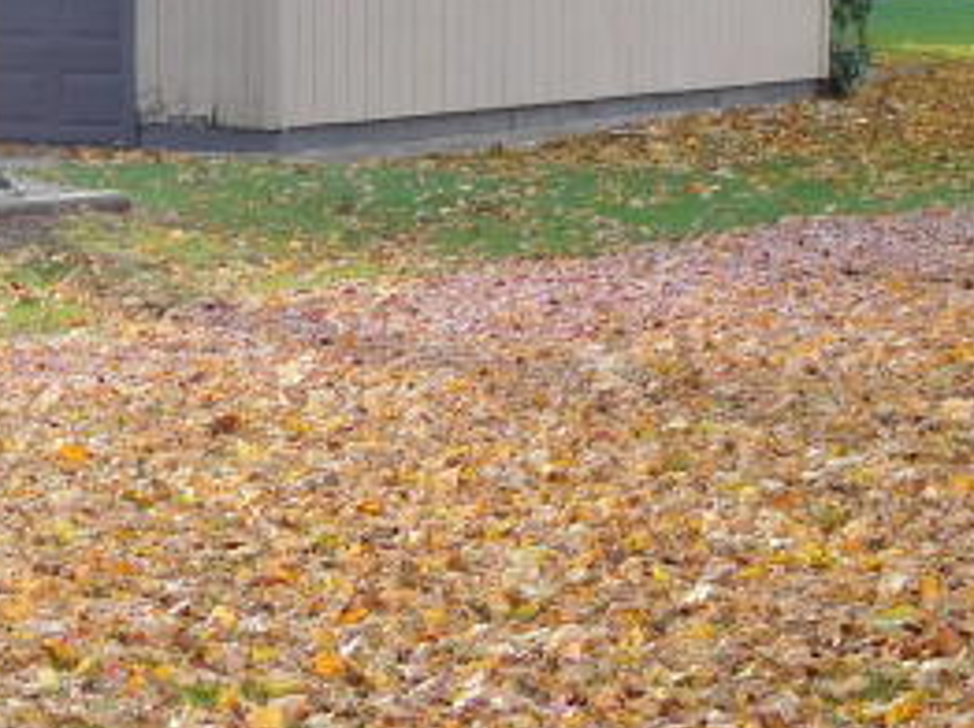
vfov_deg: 10.8
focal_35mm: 137
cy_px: 550
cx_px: -178
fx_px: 3851
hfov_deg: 14.0
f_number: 3.8
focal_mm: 6.2
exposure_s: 1/125
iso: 125
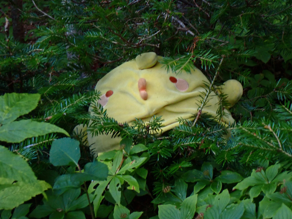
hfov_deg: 19.6
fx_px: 844
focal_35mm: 100
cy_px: 110
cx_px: 146
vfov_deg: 14.8
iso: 800
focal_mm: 18
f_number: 4.9
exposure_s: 1/60
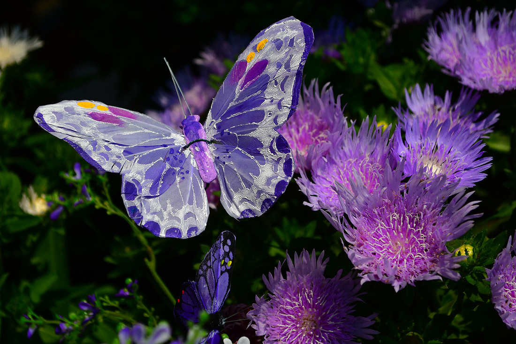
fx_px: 1118
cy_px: 172
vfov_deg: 17.5
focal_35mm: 78
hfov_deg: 26.0
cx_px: 258
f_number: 5.6
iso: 200
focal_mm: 52
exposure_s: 1/2500
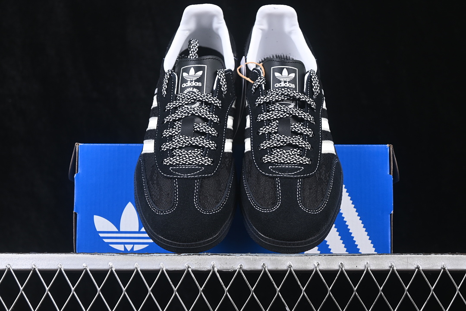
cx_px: 233
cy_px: 156
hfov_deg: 27.0
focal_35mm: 75
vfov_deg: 18.2
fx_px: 971
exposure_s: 1/60
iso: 160
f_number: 6.3
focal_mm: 50
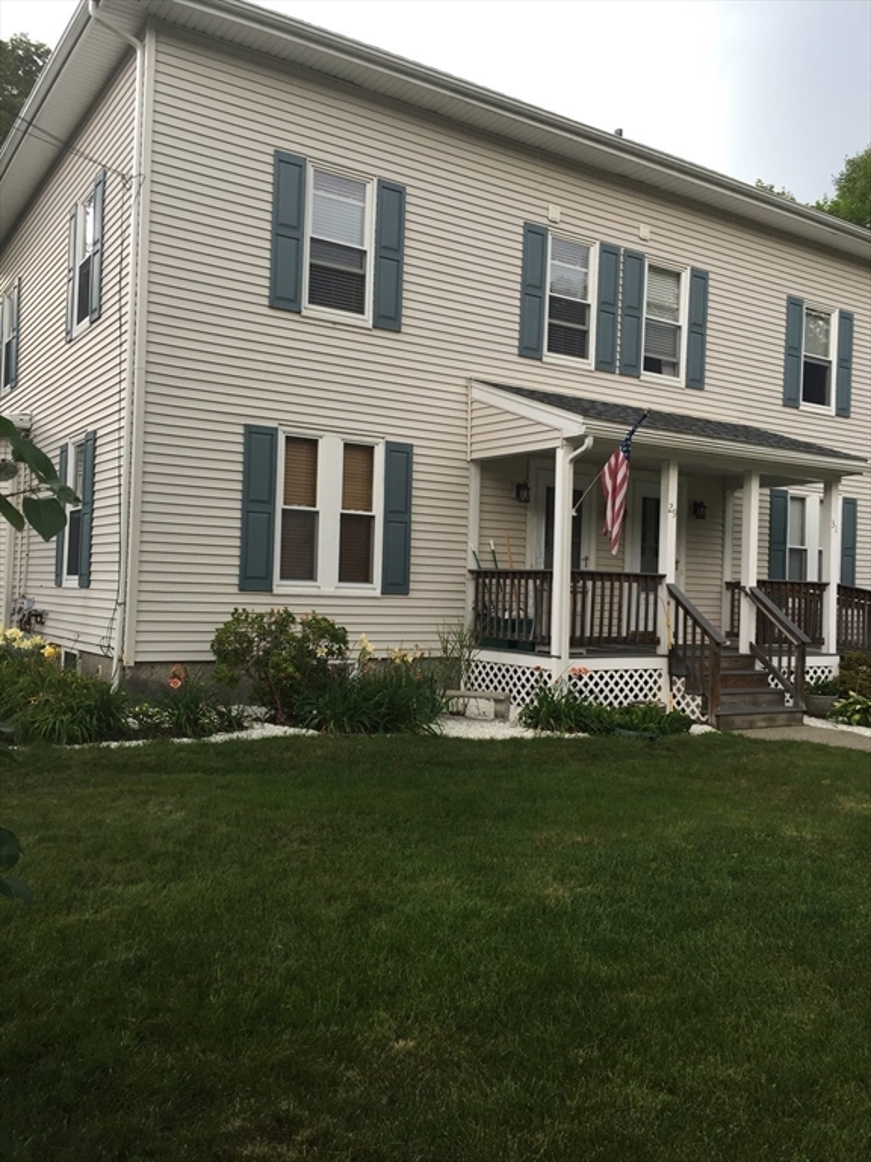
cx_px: 436
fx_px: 973
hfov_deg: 48.2
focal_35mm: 29
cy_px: 581
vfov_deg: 61.7
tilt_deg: +1.1
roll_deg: -2.3
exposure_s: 1/120
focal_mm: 4.15
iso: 40
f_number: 2.2
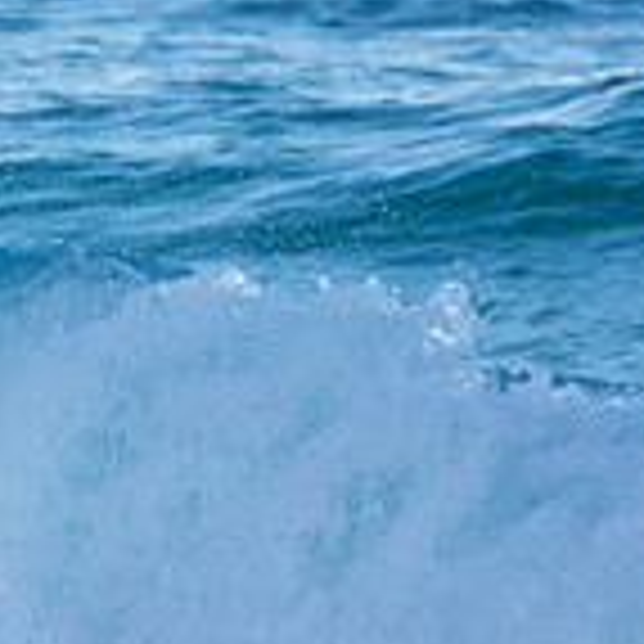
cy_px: 399
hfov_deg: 0.7
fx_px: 54262
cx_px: -504
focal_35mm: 2578
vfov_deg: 0.7
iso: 160
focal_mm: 500
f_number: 5.6
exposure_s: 1/500
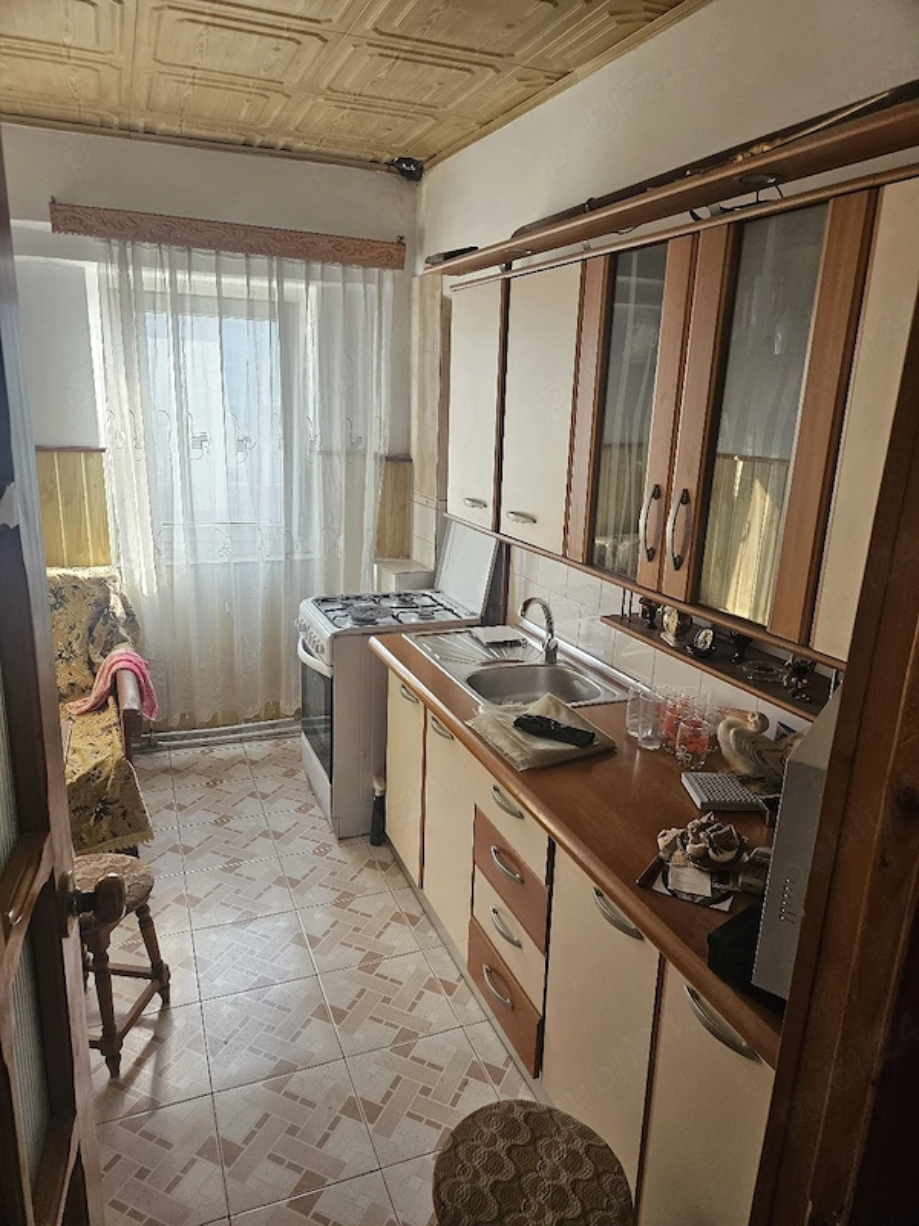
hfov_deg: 58.9
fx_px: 814
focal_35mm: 23
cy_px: 613
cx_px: 460
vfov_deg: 73.9
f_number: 1.8
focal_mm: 5.4
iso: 160
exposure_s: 1/182
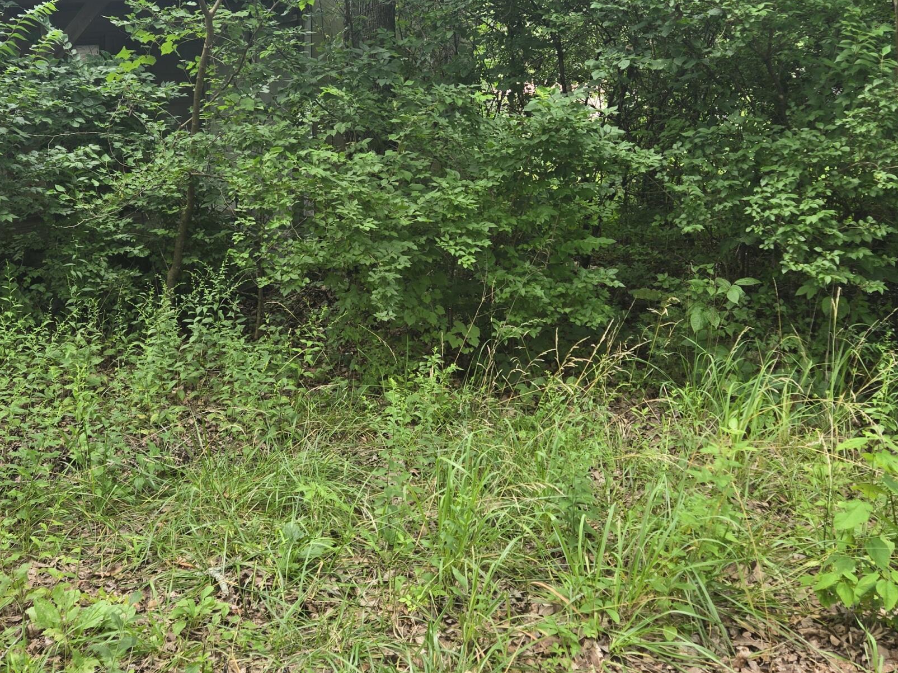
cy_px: 243
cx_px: 351
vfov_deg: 33.4
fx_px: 1115
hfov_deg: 43.6
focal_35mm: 43
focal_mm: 5.4
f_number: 1.8
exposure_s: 1/180
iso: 32
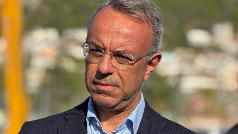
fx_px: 839
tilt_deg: +2.0
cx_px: 108
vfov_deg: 9.1
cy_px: 97
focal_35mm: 133
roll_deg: -3.0
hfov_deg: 16.1
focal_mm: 16.89
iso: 25
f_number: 2.8
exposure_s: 1/638
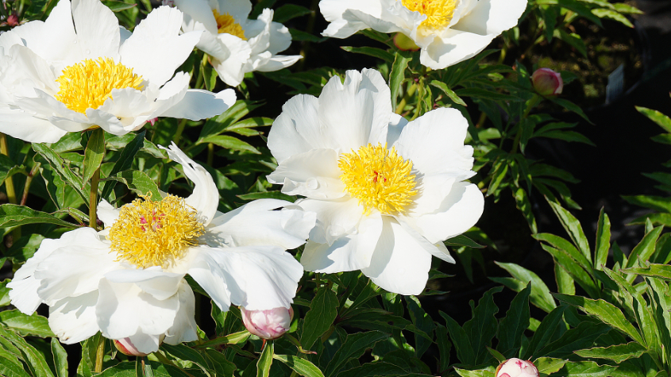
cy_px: 98
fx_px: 2184
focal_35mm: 123
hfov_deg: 17.5
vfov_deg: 9.9
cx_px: 291
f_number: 11
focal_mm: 55
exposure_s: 1/200
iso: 100
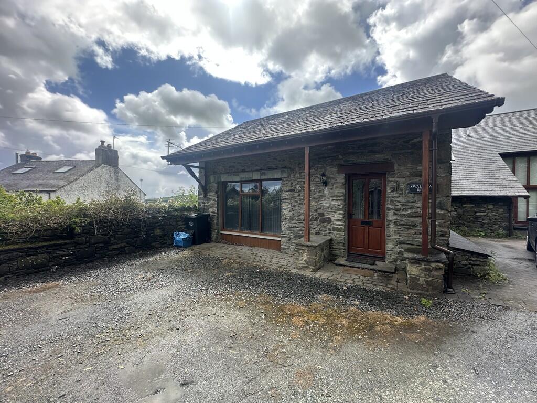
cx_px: 268
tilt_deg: +0.9
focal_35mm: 14
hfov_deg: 102.1
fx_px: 217
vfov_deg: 85.7
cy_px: 202
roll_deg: +0.0
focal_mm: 2.22
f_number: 2.2
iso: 40
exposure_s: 1/670
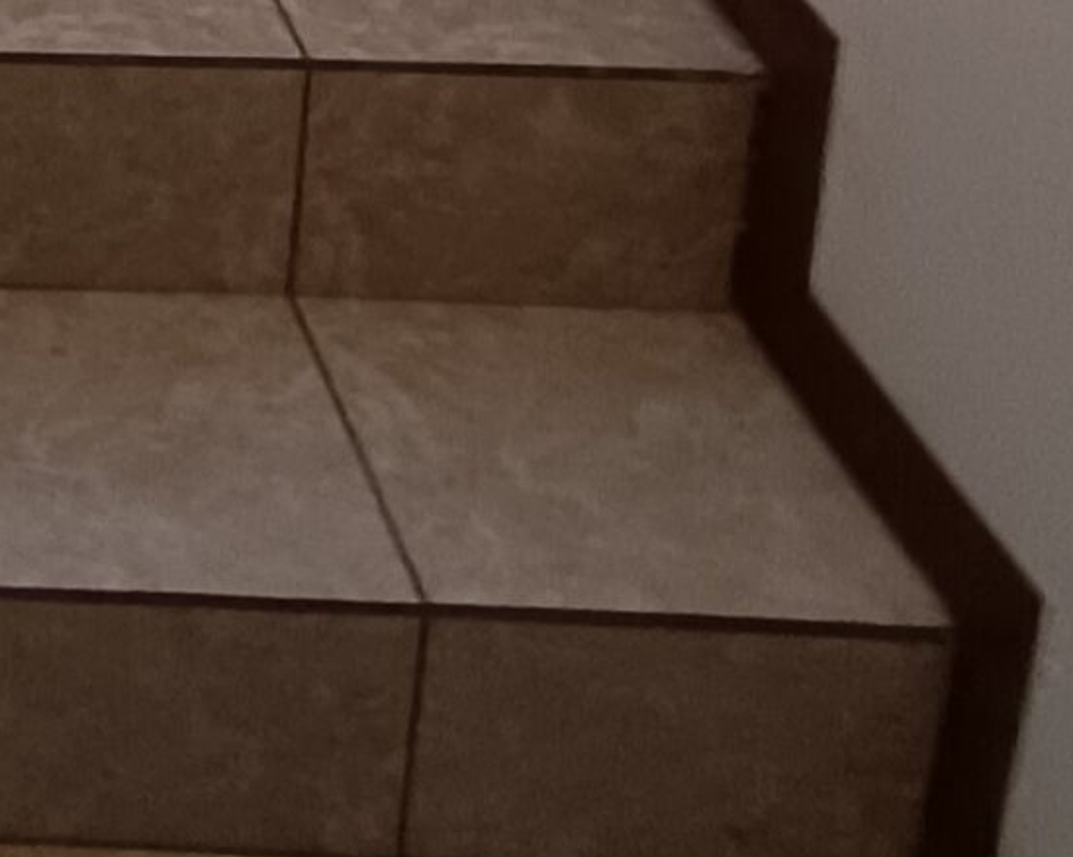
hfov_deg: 21.2
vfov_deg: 16.6
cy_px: -783
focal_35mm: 73
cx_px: -613
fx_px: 2317
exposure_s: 1/50
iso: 178
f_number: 2.2
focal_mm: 1.66
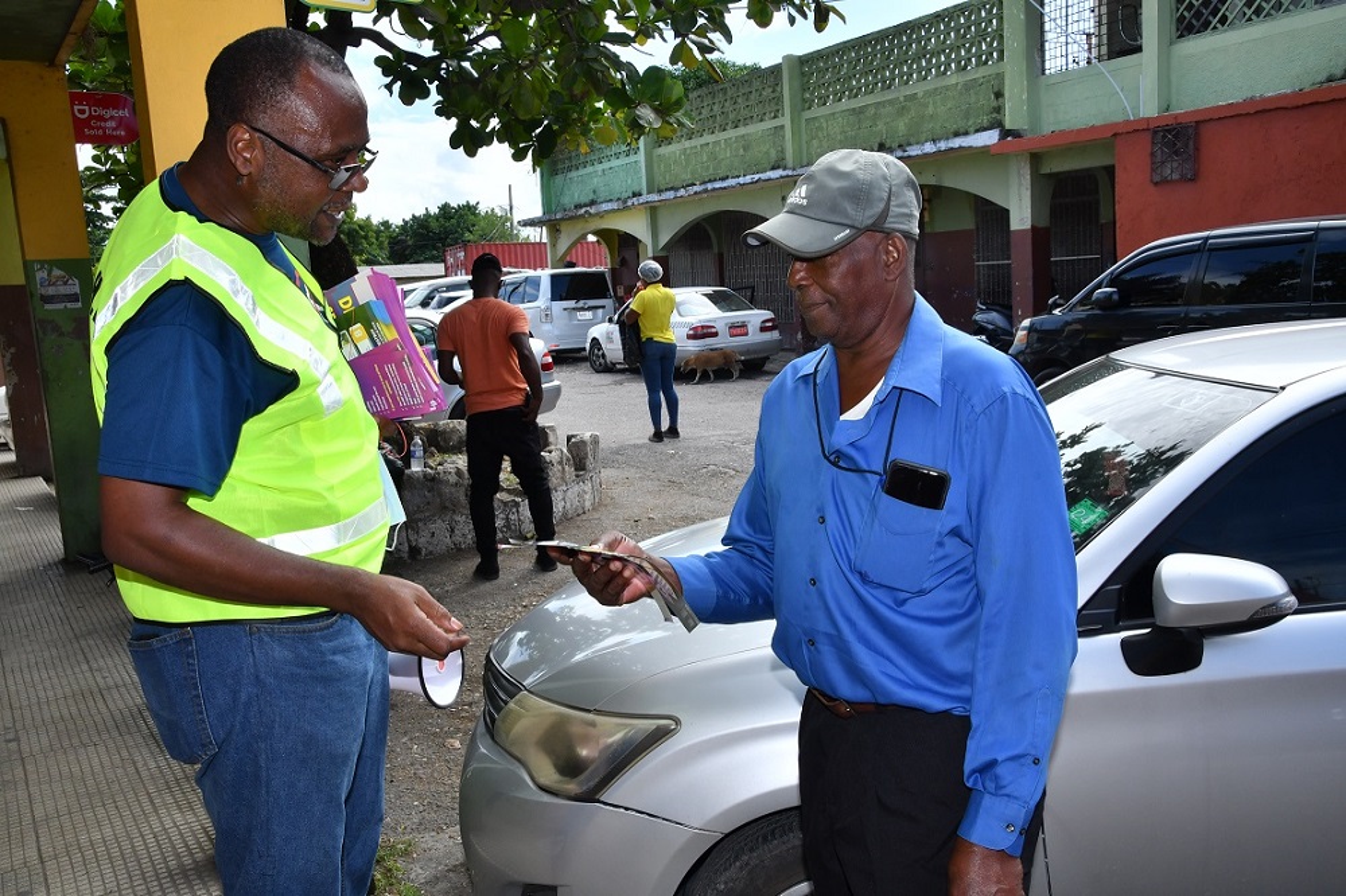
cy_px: 448
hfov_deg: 57.2
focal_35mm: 33
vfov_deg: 39.9
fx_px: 1233
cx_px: 673
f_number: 18
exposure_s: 1/250
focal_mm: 22
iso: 400
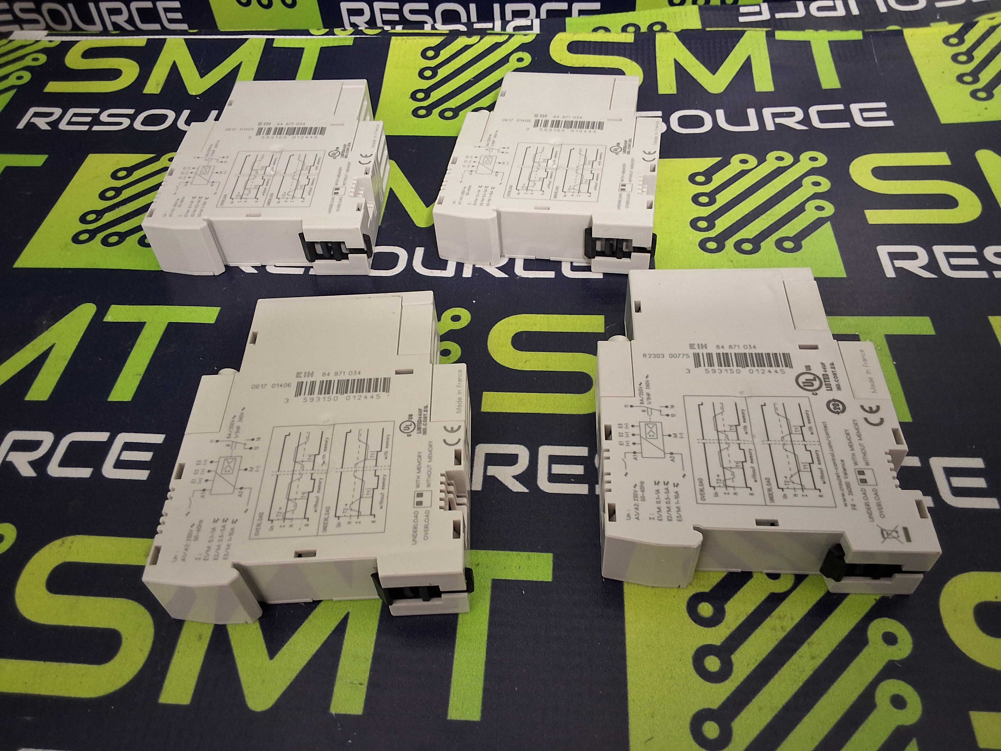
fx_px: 810
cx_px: 500
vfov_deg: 49.7
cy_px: 376
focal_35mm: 28
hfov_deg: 63.4
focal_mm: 2.91
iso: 200
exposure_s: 1/24
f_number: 1.9
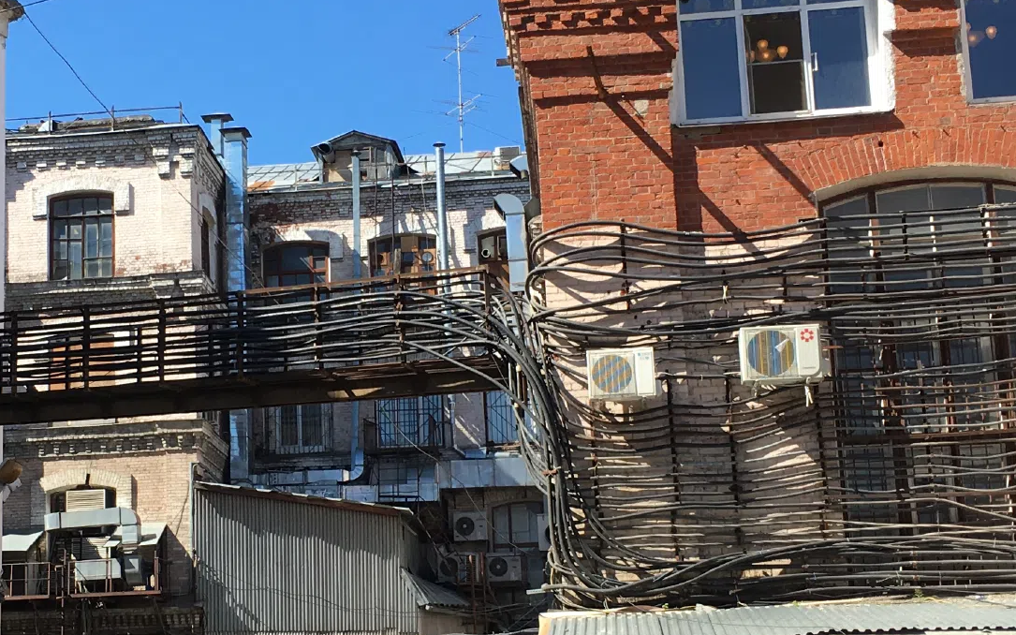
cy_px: 346
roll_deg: +2.1
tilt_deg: +12.9
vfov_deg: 19.1
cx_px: 299
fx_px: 1883
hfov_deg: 29.9
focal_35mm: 68
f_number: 2.2
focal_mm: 4.15
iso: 25
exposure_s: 1/693
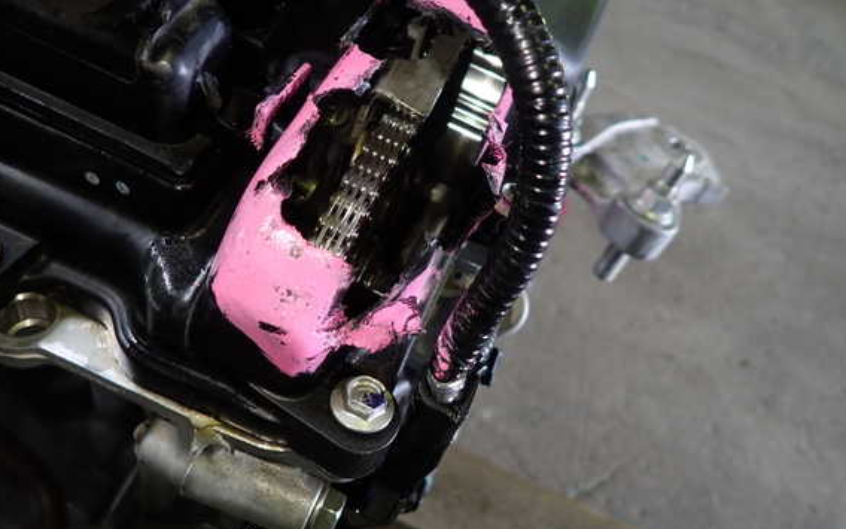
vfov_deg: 44.5
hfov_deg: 66.4
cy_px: 264
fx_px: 646
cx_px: 441
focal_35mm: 28
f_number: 2
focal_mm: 4.5
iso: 200
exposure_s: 1/40
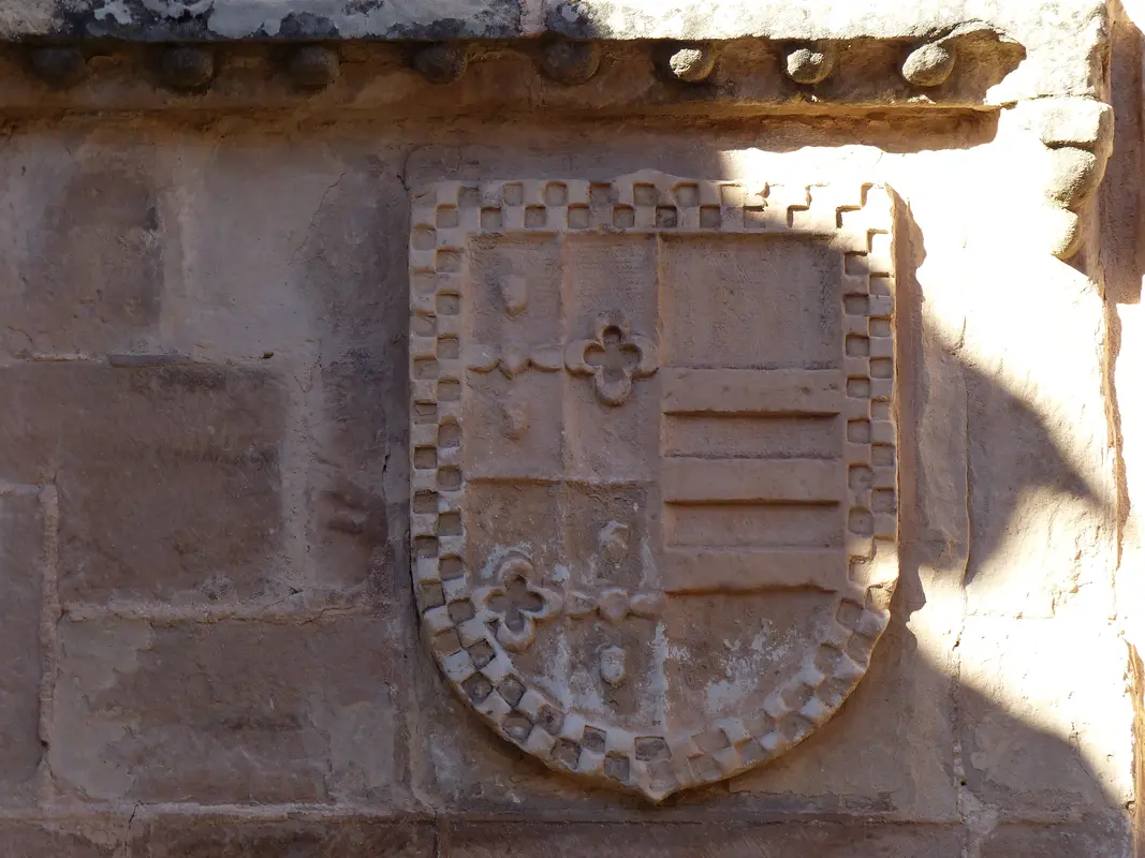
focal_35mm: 316
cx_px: 572
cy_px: 429
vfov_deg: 4.7
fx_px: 10451
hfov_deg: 6.3
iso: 100
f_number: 4
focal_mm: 56.9
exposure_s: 1/200
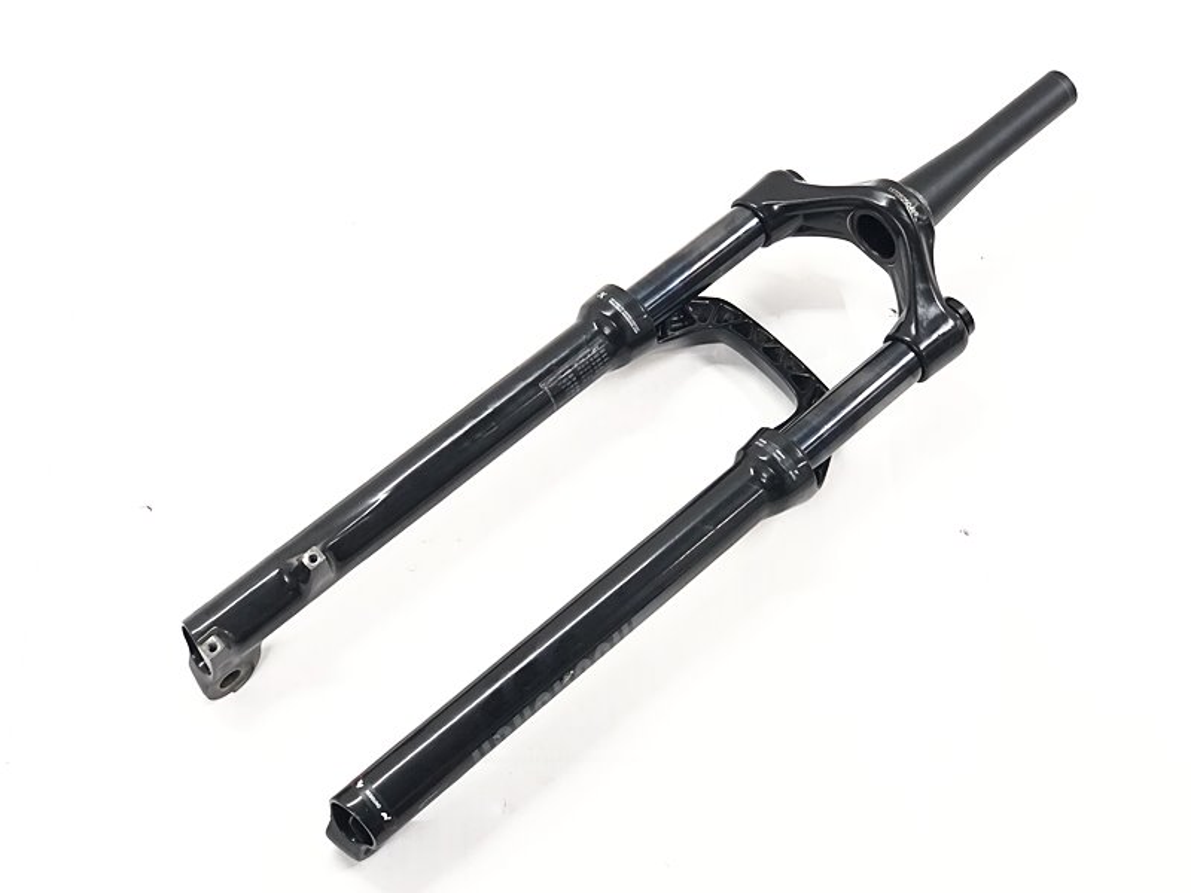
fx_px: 1789
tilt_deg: -59.4
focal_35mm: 52
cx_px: 596
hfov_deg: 36.8
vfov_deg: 28.0
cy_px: 446
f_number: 2.4
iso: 125
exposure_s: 1/33
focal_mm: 6
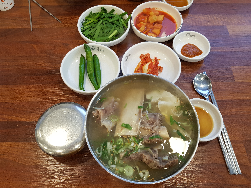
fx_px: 189
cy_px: 94
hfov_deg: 67.3
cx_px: 126
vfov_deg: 53.1
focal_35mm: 26
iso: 80
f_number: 1.7
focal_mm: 4.2
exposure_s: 1/60
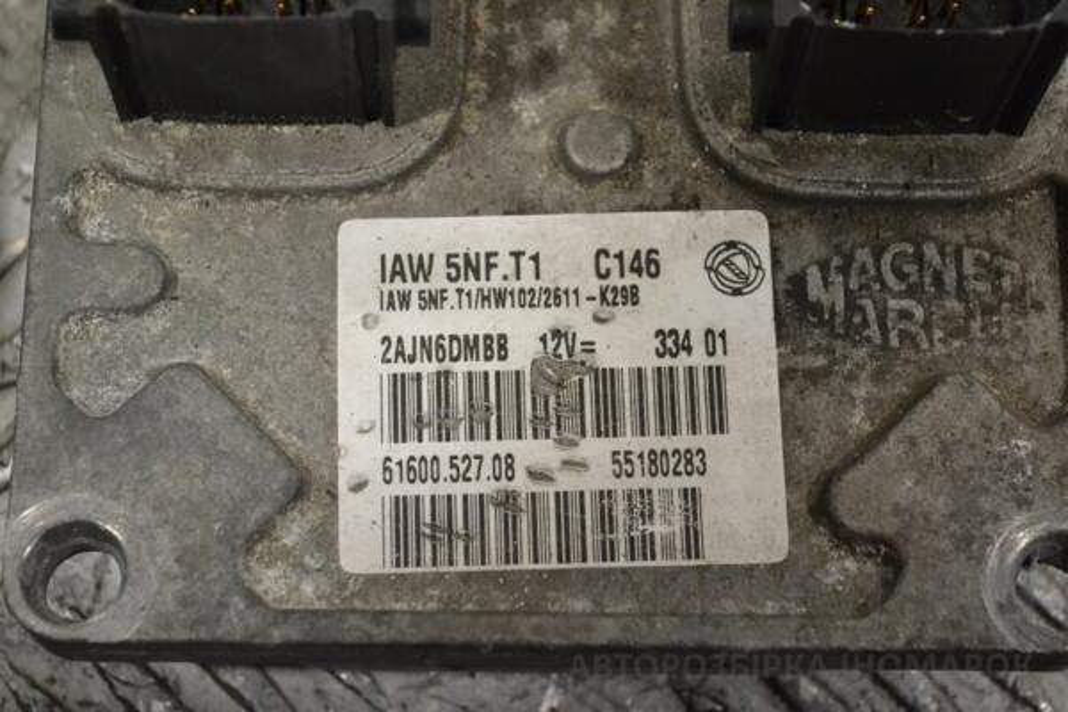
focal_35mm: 82
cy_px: 356
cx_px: 534
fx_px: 2447
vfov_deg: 16.6
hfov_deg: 24.6
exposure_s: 1/400
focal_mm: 55
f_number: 10
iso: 3200
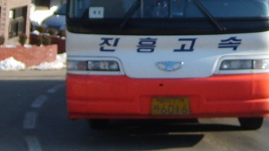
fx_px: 470
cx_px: 173
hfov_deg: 31.7
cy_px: -18
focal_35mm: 66
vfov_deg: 17.6
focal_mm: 5.8
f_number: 2.8
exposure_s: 1/750
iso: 50
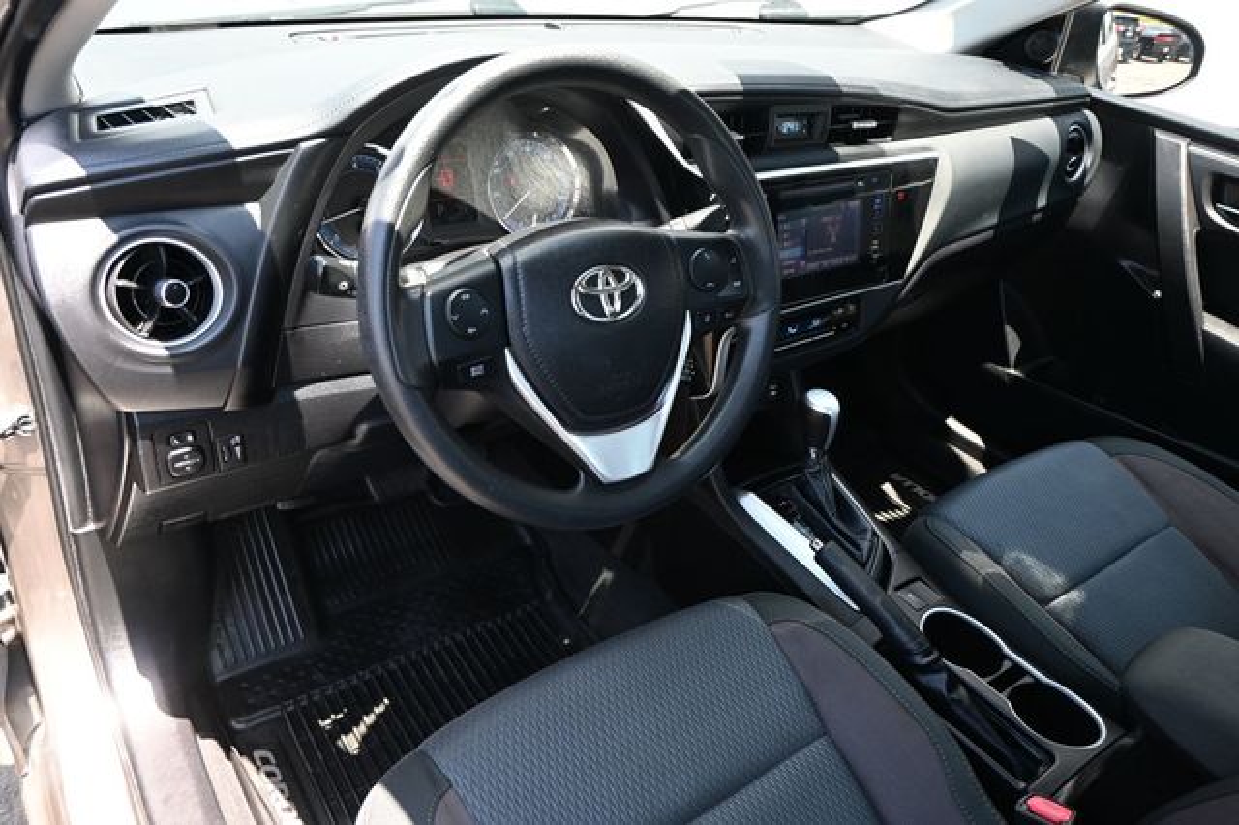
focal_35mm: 26
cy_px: 412
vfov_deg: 49.1
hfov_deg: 68.9
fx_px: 903
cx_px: 620
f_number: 3.5
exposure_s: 1/125
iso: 400
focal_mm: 17.5
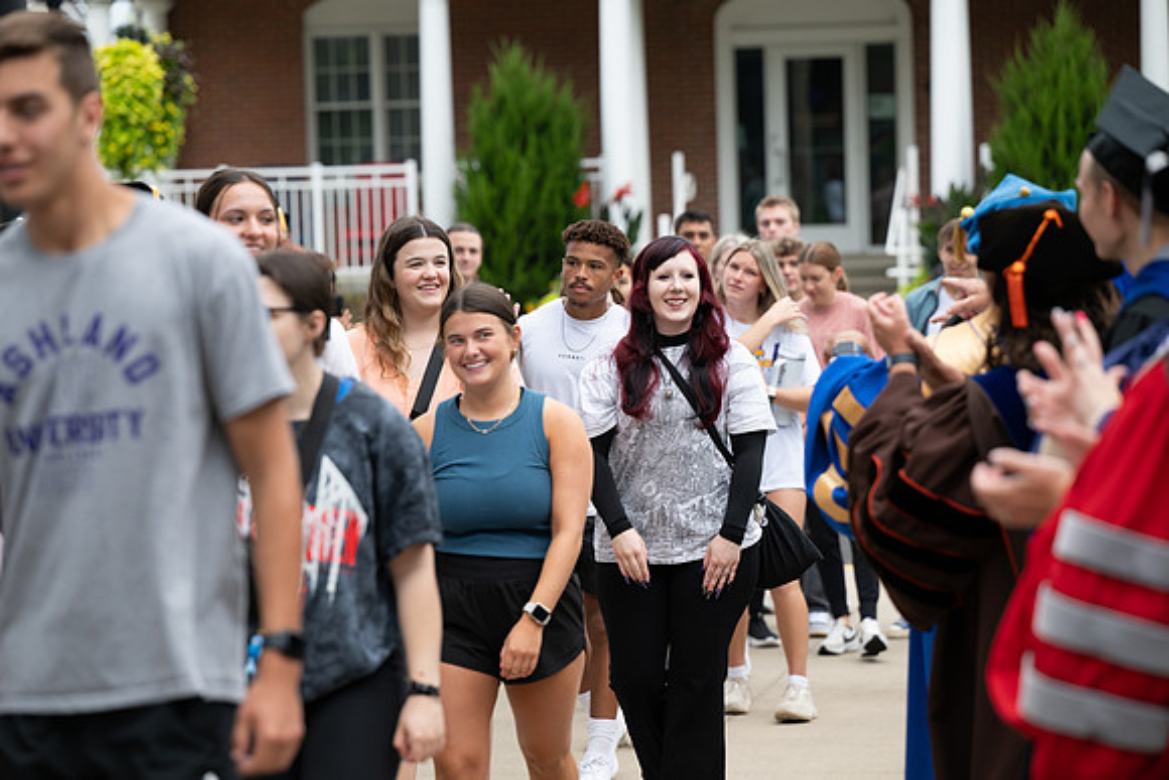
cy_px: 390
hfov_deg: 17.1
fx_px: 3897
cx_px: 584
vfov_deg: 11.4
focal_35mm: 120
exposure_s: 1/800
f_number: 3.5
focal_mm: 120
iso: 400
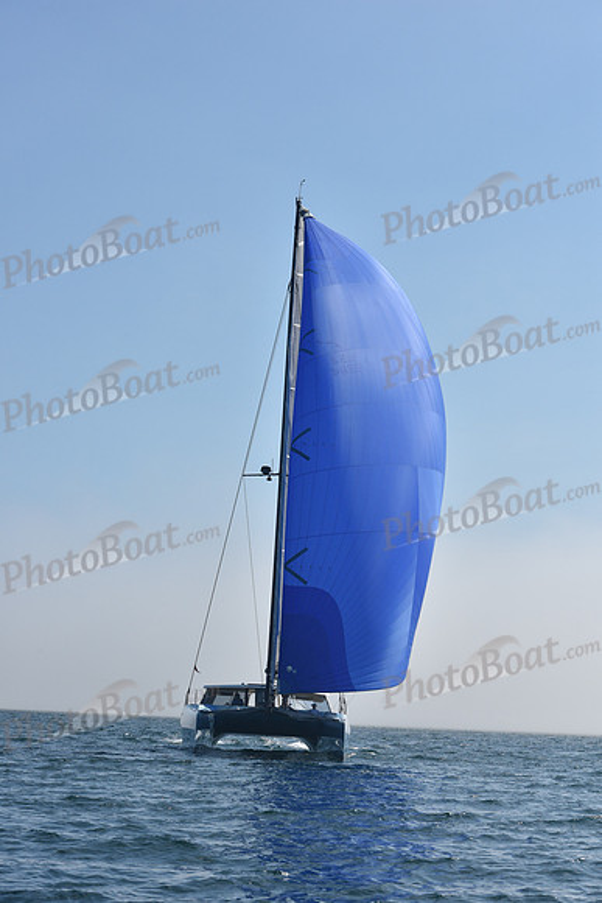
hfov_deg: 19.5
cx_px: 301
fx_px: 1755
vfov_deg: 28.8
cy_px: 452
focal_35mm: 70
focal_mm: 70
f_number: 9
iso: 320
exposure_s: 1/1600
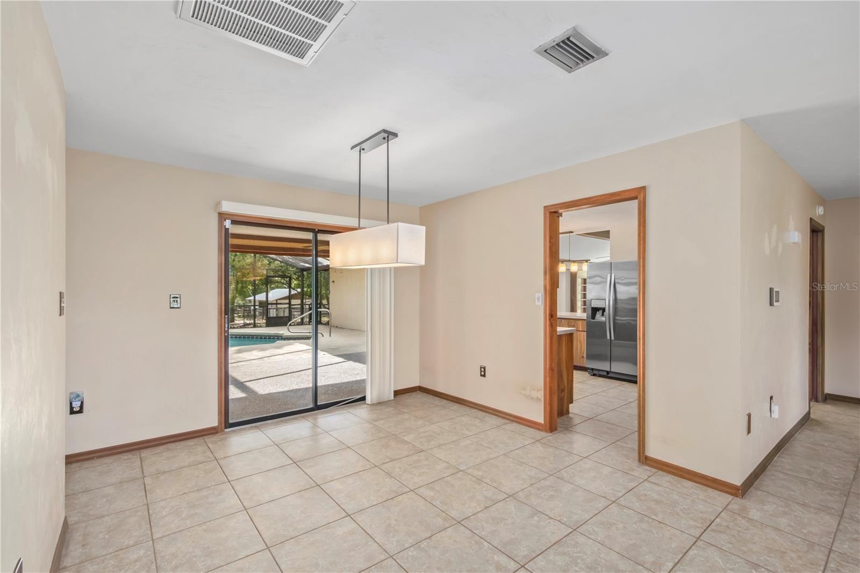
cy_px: 286
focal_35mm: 15
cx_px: 430
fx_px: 358
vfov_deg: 77.3
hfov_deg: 100.4
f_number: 9
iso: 250
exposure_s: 1/3
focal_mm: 10
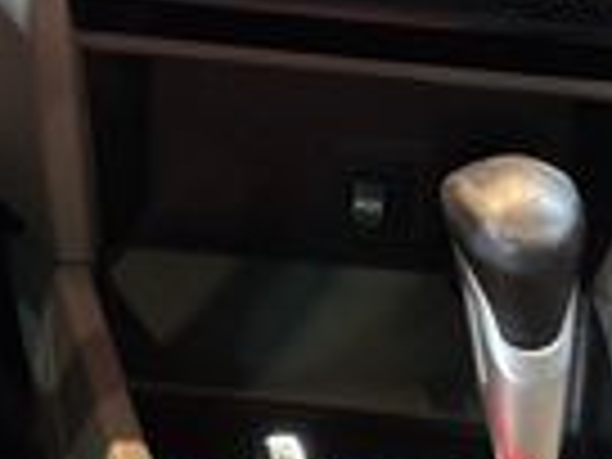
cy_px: -153
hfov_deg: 10.8
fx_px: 3182
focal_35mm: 180
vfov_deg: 8.1
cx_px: -148
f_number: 1.6
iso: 320
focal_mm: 5.96
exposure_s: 1/20
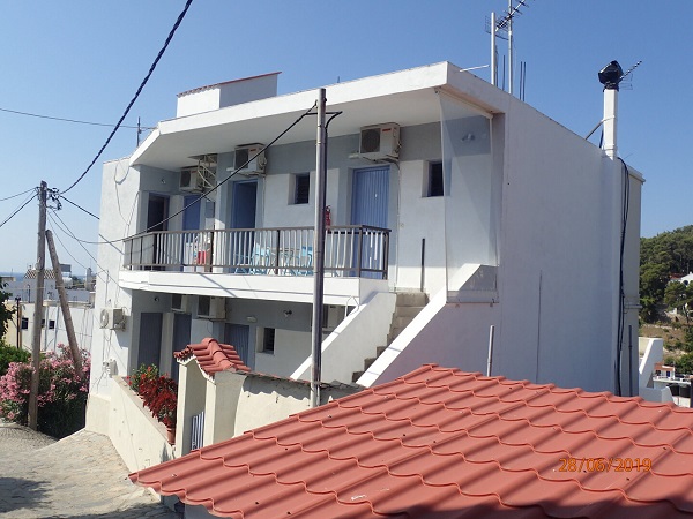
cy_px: 260
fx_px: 641
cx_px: 346
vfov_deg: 44.2
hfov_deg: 56.8
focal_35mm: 32
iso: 100
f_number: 9
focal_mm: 5.87
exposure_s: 1/160
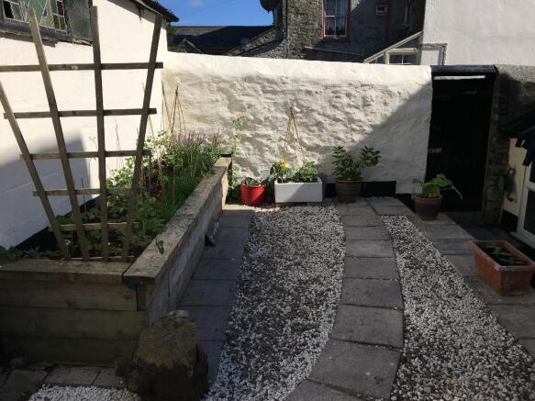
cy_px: 200
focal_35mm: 29
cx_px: 268
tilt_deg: -13.2
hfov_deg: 61.7
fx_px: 448
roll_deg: -0.6
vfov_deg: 48.2
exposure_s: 1/1972
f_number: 2.2
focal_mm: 4.15
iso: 25
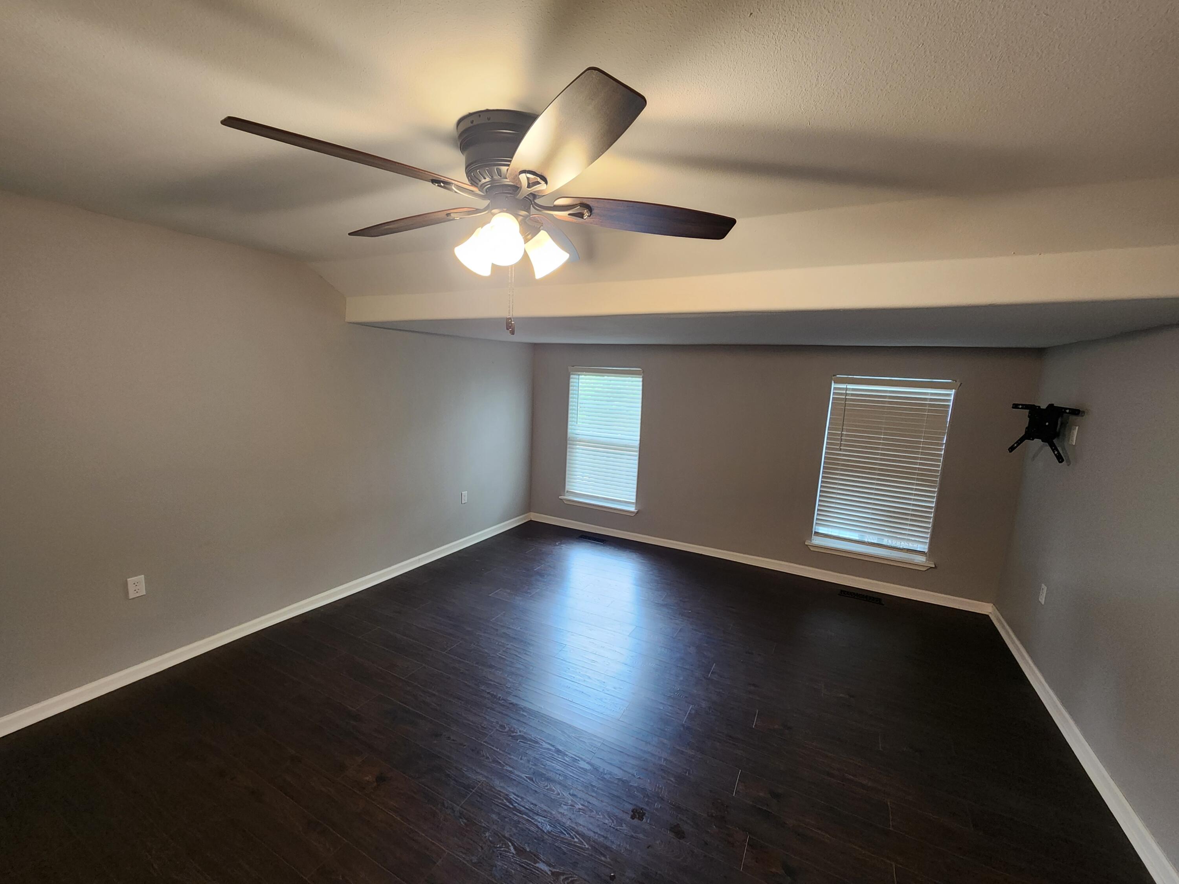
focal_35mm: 13
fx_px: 443
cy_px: 442
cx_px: 590
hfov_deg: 106.2
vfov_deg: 89.9
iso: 250
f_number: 2.2
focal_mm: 2.2
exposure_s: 1/60
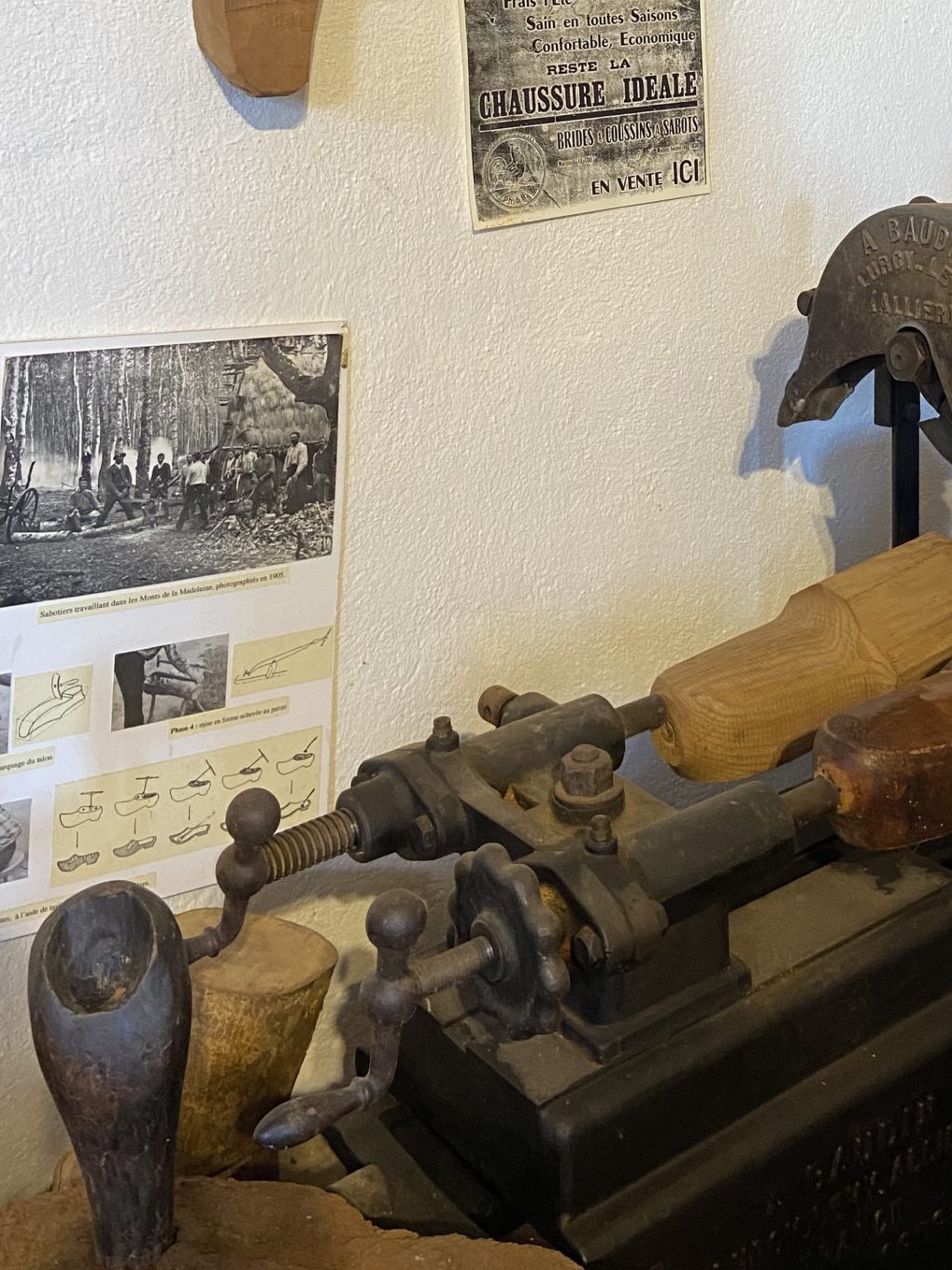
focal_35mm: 49
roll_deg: +1.6
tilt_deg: -9.5
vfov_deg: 37.3
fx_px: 1796
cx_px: 739
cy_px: 224
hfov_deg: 29.1
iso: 160
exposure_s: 1/50
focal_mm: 4.25
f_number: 1.8
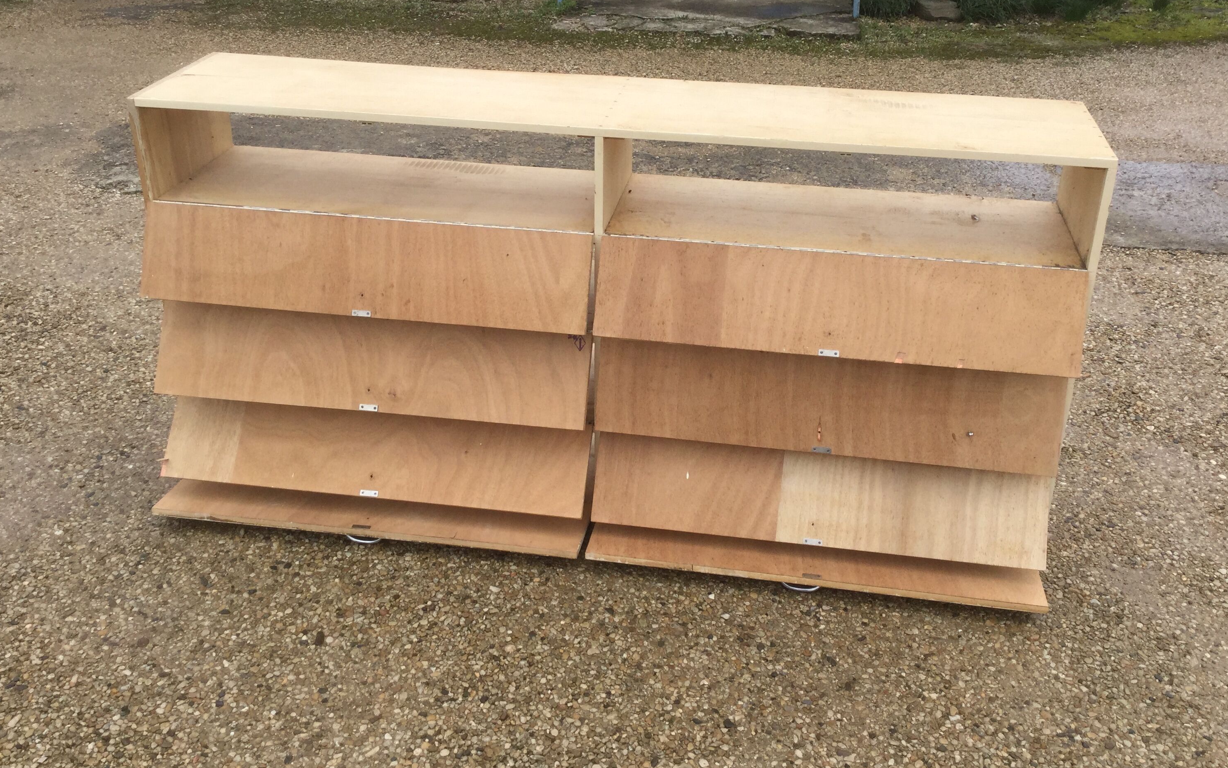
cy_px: 310
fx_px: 1205
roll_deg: -1.4
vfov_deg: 35.2
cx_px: 638
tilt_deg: -24.0
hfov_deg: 54.0
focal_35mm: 36
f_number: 2.4
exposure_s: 1/547
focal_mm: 3.3
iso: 25
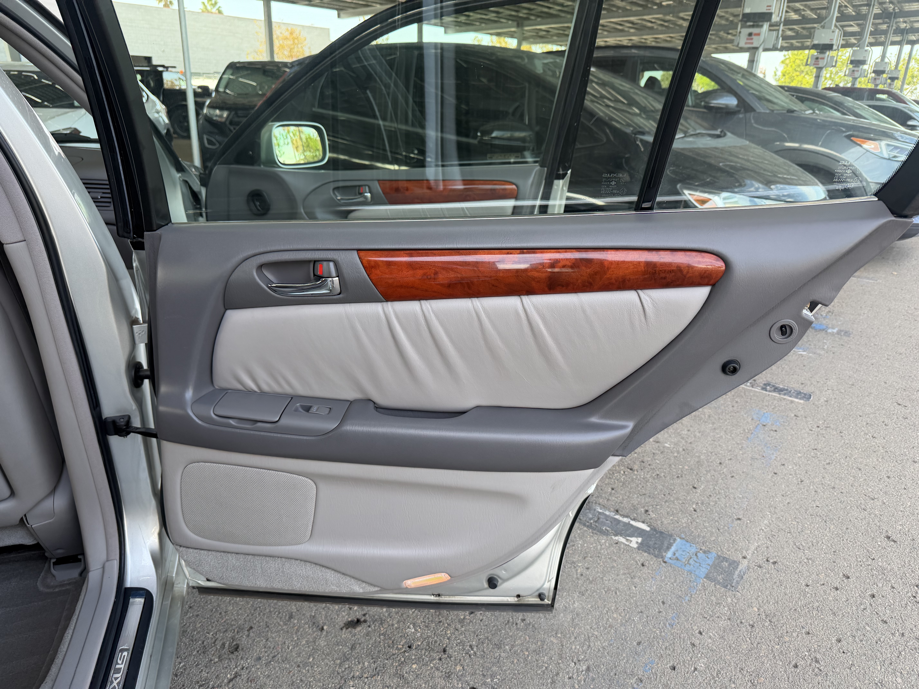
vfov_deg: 56.8
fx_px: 637
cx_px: 460
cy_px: 344
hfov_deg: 71.6
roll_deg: -1.1
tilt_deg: -20.0
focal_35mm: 24
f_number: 1.78
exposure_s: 1/197
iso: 80
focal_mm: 6.76
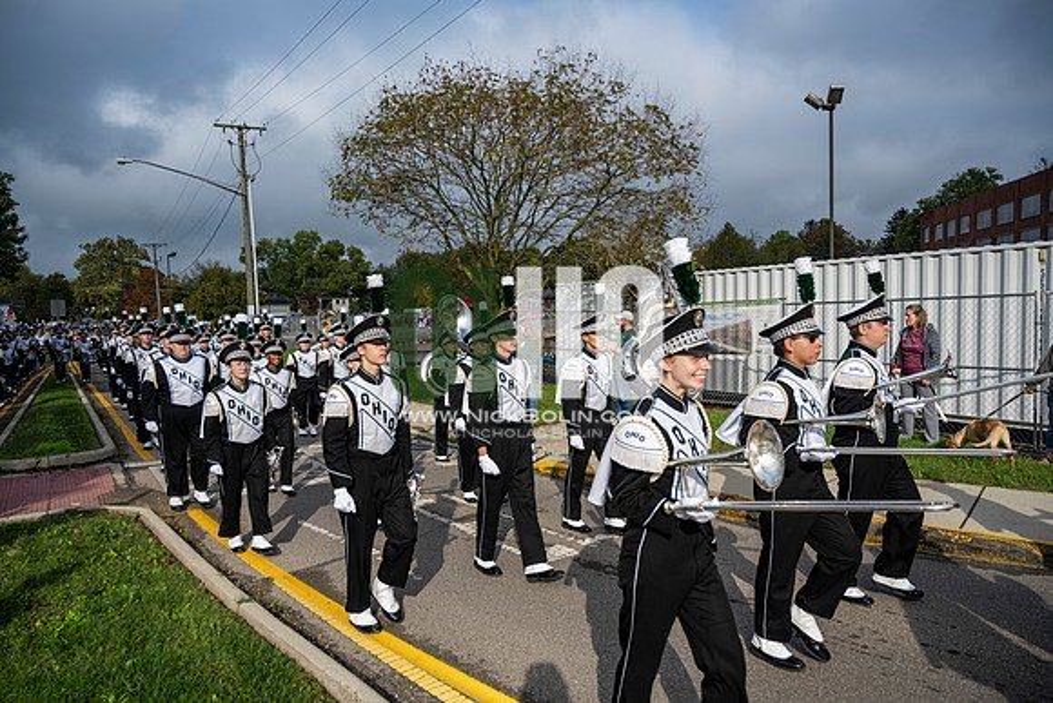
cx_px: 526
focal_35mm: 26
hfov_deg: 70.4
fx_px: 746
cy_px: 352
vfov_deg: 50.4
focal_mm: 25.5
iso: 125
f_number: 4
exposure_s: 1/1600
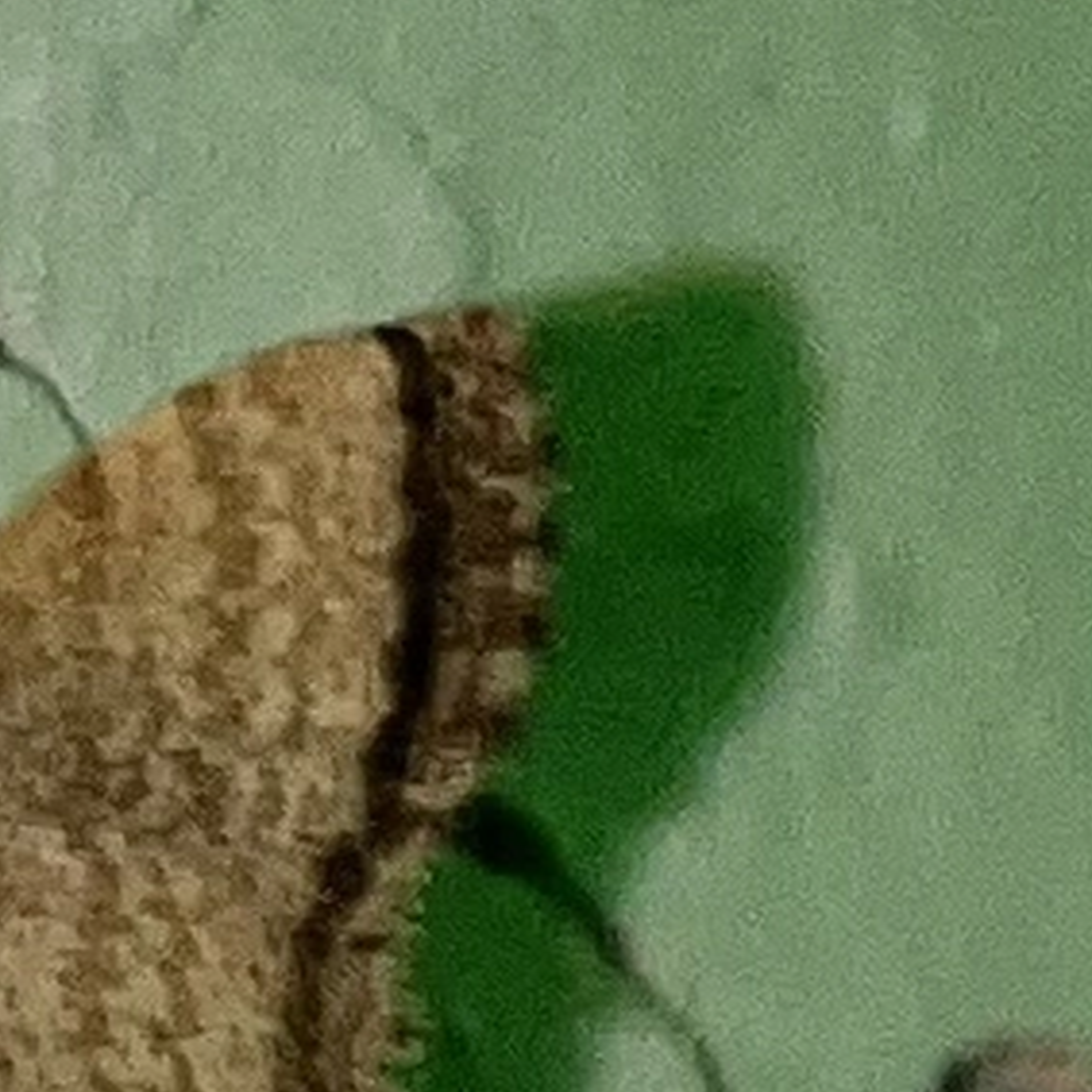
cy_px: 812
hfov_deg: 30.6
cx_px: 15
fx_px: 1856
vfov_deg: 32.2
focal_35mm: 52
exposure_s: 1/82
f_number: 1.6
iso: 32
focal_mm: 5.1
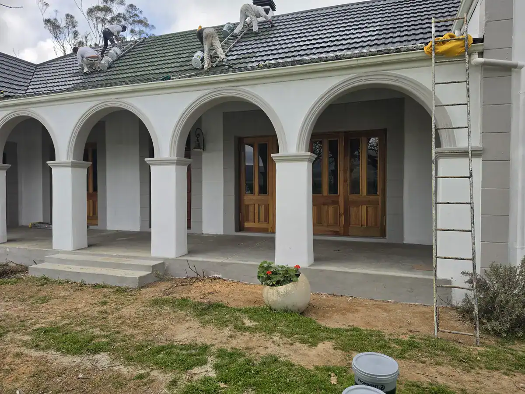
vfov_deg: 58.9
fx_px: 349
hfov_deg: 73.9
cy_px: 197
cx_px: 262
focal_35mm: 23
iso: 64
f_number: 1.4
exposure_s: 1/2321
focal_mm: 6.5
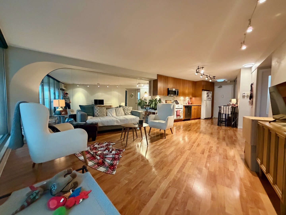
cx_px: 143
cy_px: 108
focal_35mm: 14
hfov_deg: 102.1
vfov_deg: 85.7
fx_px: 116
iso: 640
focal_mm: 2.22
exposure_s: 1/60
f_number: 2.2
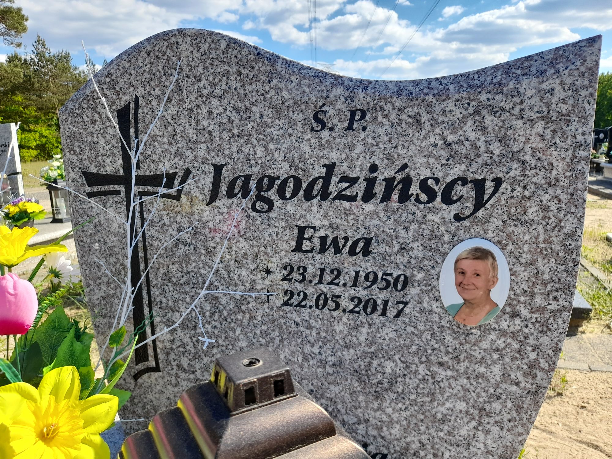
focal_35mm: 25
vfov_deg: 54.9
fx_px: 442
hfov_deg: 69.4
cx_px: 306
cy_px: 230
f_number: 2
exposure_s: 1/421
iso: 20
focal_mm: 4.6
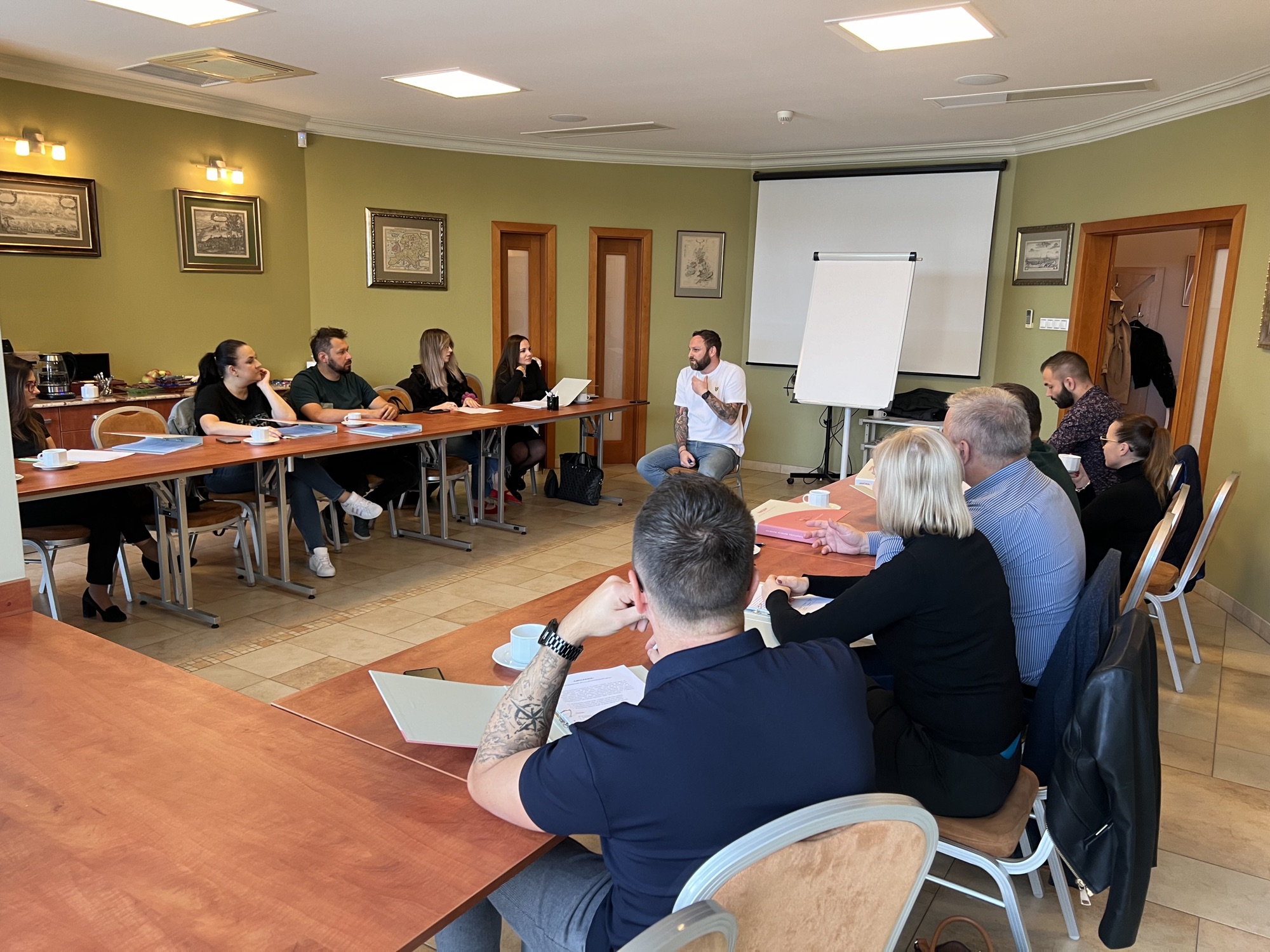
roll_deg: -1.1
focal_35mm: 26
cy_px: 476
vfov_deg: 53.1
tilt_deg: -11.6
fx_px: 954
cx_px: 635
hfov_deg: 67.3
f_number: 1.5
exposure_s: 1/50
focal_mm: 5.7
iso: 80
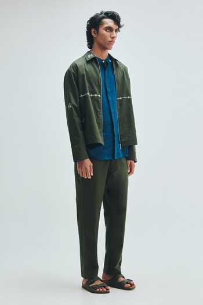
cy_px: 152
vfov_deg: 33.4
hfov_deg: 22.6
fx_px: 507
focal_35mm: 60
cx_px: 102
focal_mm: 60
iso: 400
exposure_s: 1/125
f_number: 8
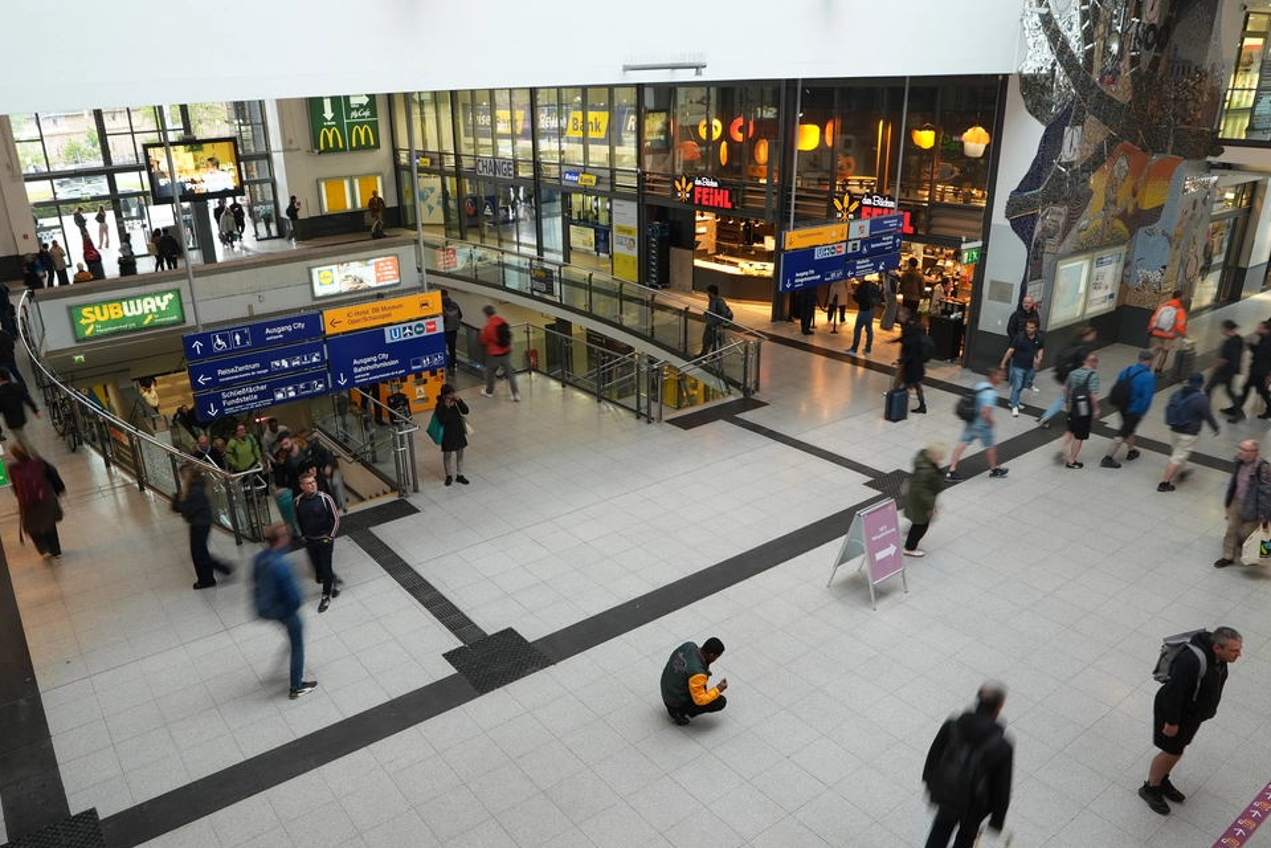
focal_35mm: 25
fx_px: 883
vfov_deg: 51.2
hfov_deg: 71.3
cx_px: 571
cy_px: 457
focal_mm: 16
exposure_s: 1/10
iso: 200
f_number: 4.5
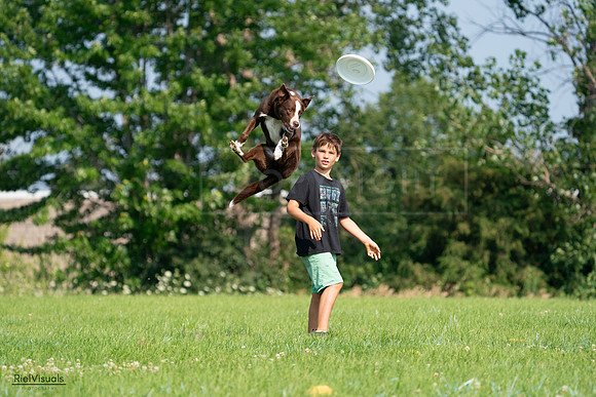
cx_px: 298
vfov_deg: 5.5
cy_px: 198
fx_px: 4173
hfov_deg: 8.2
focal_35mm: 252
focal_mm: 252
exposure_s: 1/4000
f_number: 6.3
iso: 1600
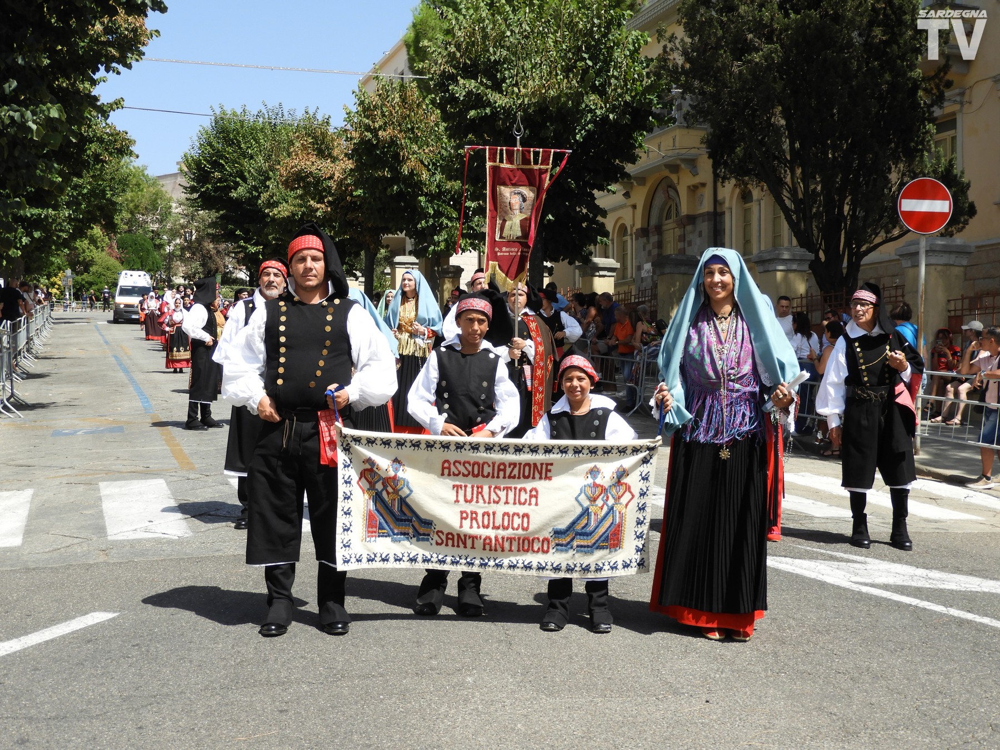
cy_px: 375
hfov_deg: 42.1
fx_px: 1300
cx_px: 500
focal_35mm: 45
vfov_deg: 32.2
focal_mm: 8.1
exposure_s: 1/640
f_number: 4
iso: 100
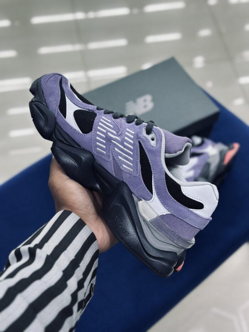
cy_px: 166
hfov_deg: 30.3
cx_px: 124
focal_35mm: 48
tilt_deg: -56.8
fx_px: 460
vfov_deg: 39.7
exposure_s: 1/100
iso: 80
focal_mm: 6.86
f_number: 1.78
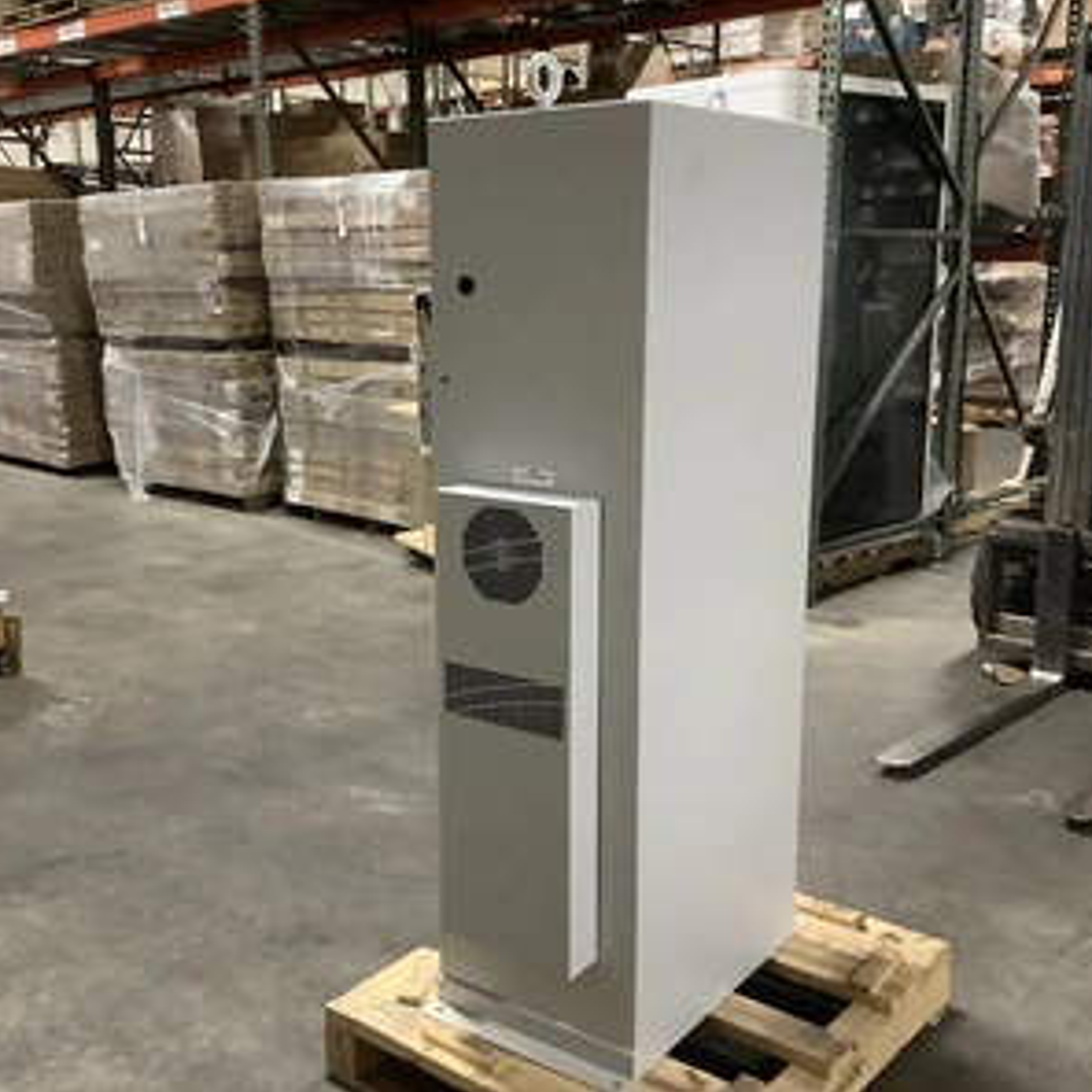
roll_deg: +0.6
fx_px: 1321
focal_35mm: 37
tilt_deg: -13.5
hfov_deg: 44.8
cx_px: 469
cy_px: 542
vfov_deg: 44.9
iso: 640
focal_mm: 3.3
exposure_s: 1/30
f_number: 2.4
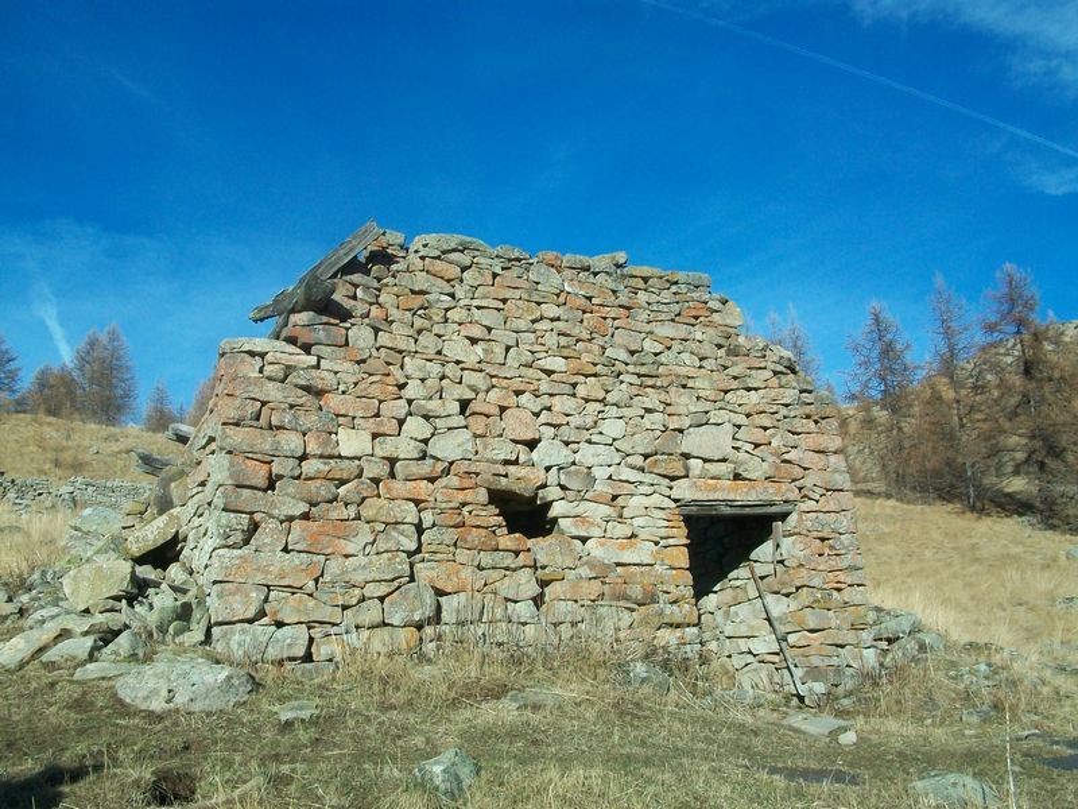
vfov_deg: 41.8
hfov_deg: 54.0
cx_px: 539
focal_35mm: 34
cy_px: 404
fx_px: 1059
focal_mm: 5.7
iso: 80
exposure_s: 1/400
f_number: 5.5
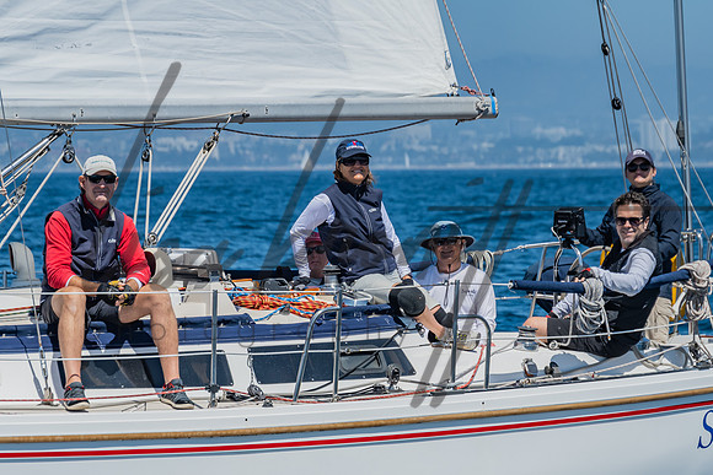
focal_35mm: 217
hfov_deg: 9.5
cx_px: 309
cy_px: 243
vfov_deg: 6.3
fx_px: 4304
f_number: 6.3
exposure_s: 1/640
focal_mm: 135
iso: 160
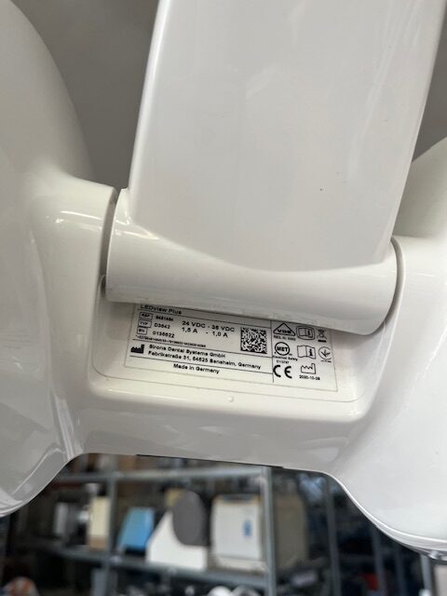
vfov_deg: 67.3
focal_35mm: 26
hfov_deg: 53.1
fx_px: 448
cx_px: 224
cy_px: 298
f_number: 1.6
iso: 100
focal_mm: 5.1
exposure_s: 1/100
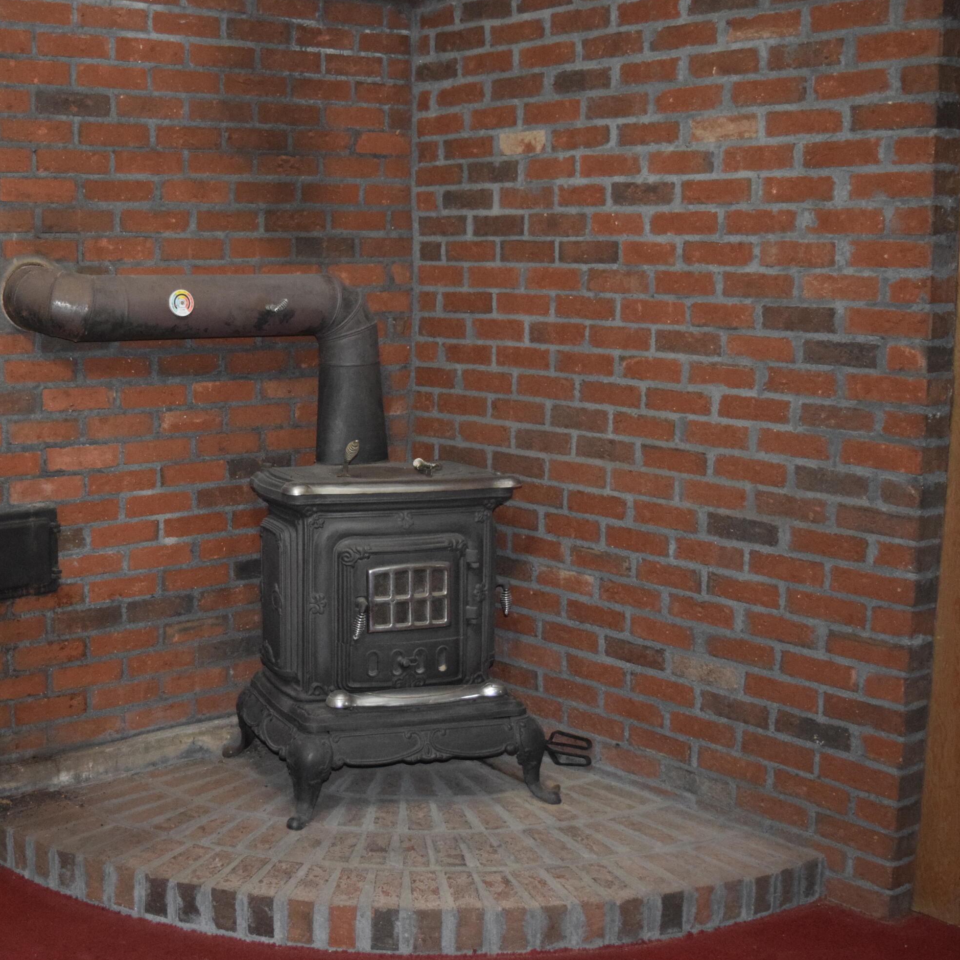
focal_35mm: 53
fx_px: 1652
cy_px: 485
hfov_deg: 31.9
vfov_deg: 32.4
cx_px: 256
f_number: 4
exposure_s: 1/60
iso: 3200
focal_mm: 27
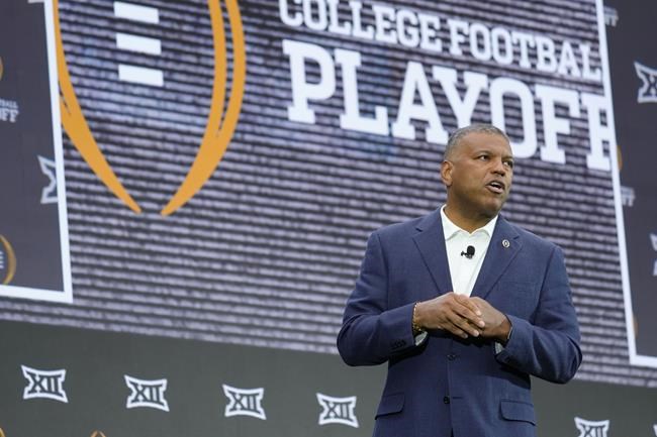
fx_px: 3685
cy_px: 218
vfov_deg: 6.8
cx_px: 328
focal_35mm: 202
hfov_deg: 10.2
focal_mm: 202
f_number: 5.6
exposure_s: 1/320
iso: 1250
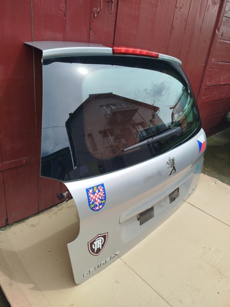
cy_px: 154
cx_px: 115
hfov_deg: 56.8
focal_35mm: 24
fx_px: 213
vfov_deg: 71.6
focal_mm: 5.31
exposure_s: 1/472
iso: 50
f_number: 1.7
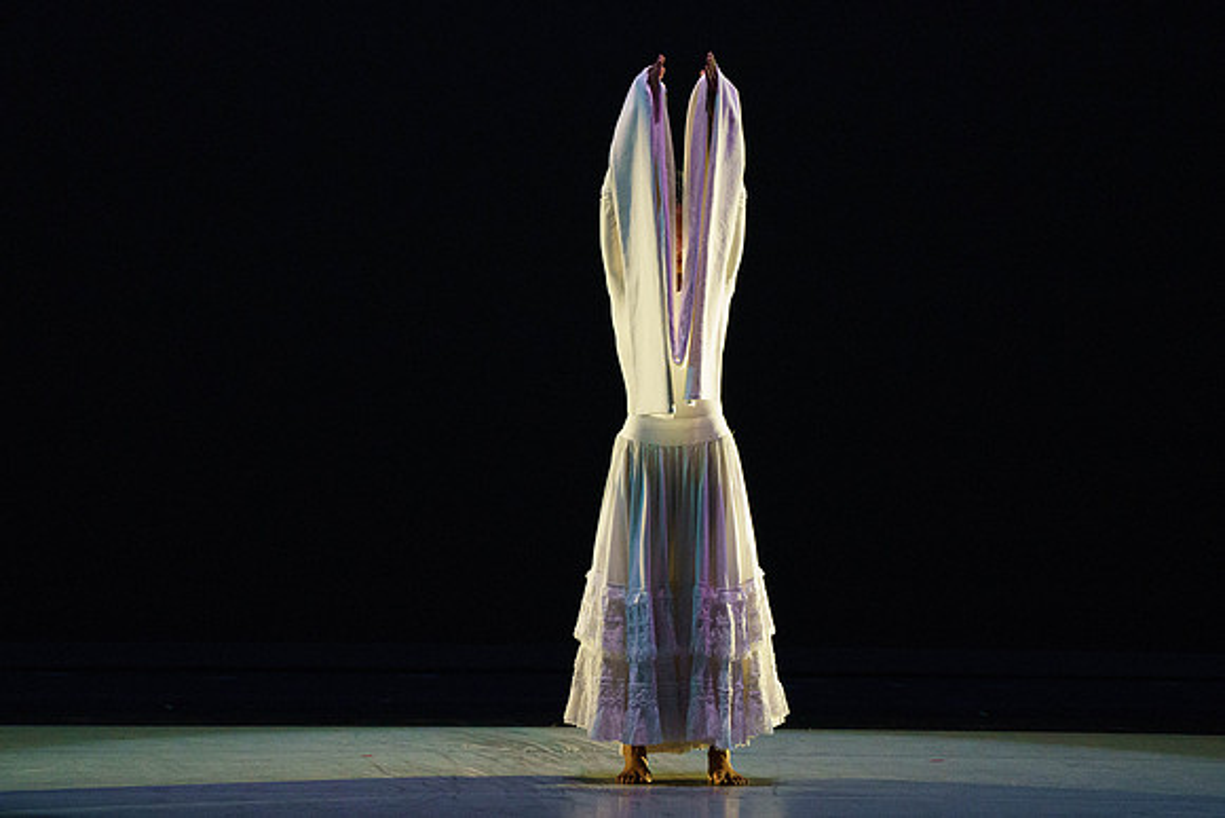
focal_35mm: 406
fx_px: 13828
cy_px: 369
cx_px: 592
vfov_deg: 3.4
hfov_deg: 5.1
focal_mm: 342
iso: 8000
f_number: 6.3
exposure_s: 1/400
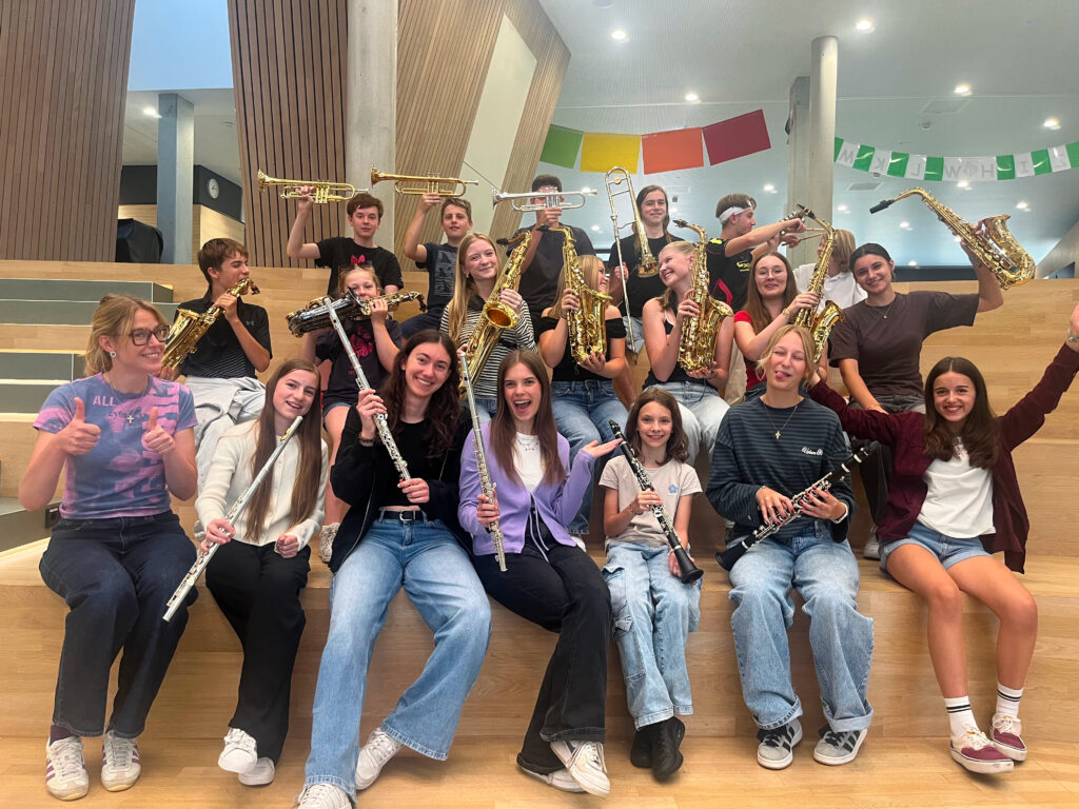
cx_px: 540
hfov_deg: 67.3
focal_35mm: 26
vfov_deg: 53.1
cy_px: 404
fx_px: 810
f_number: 1.6
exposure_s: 1/91
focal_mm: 5.1
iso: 125
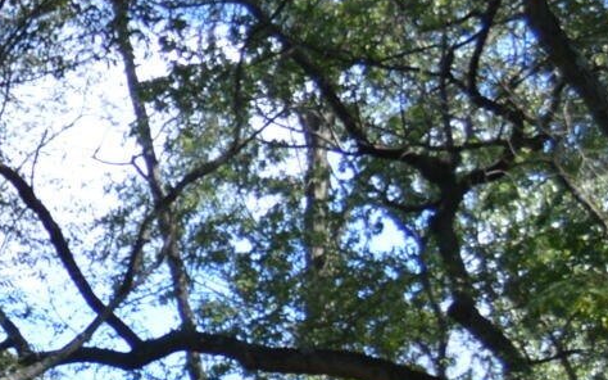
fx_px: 3843
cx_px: -867
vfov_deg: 5.4
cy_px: 955
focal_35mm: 232
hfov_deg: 8.3
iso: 140
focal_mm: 24
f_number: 5.6
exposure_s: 1/125
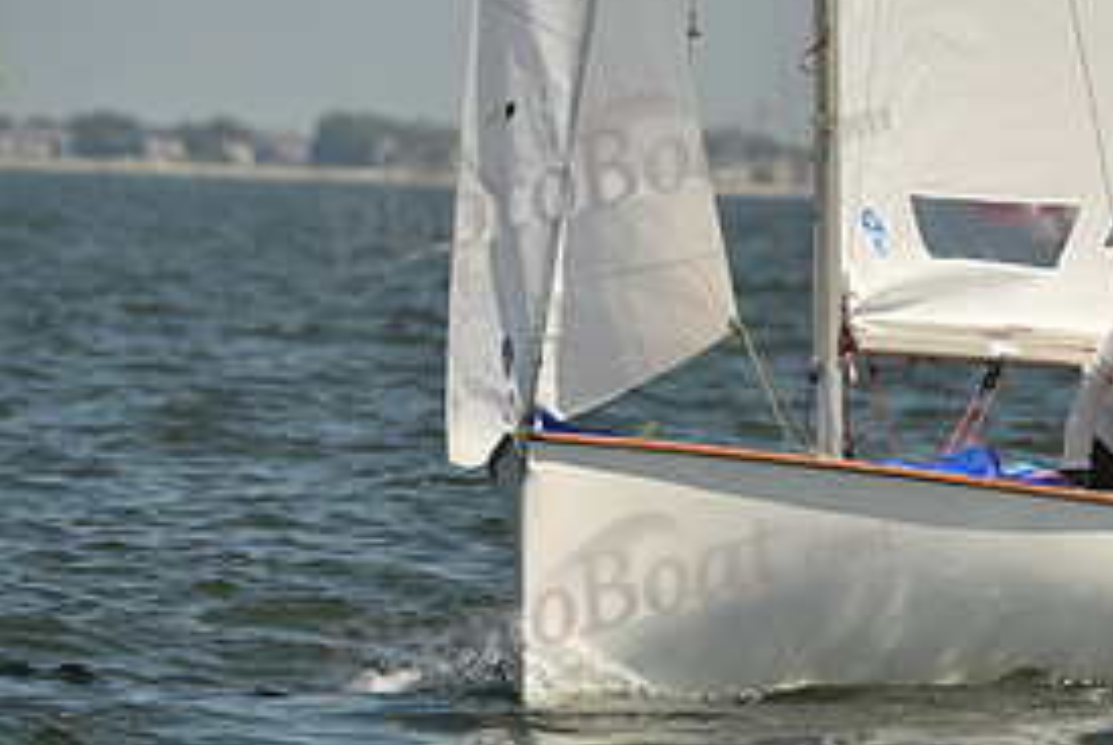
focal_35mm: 653
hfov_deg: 3.2
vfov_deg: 2.1
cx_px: 1105
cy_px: 330
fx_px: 20210
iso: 250
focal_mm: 310
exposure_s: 1/1250
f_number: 7.1
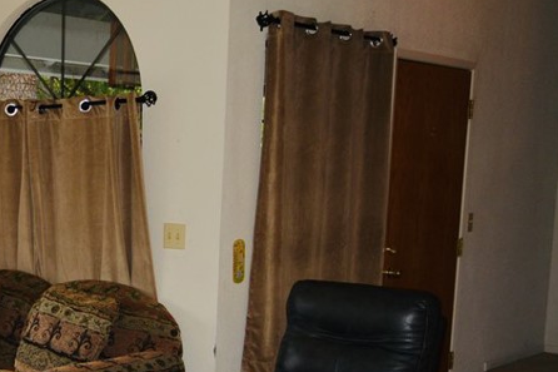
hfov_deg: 29.0
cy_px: 296
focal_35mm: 62
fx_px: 961
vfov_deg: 21.6
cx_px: -68
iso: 400
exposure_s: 1/125
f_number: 3.5
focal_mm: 18
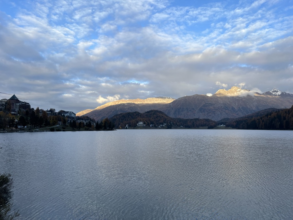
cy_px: 110
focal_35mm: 26
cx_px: 146
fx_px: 220
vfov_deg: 53.1
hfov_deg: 67.3
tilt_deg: +4.2
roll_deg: +0.0
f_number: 1.5
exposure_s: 1/991
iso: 50
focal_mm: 5.7
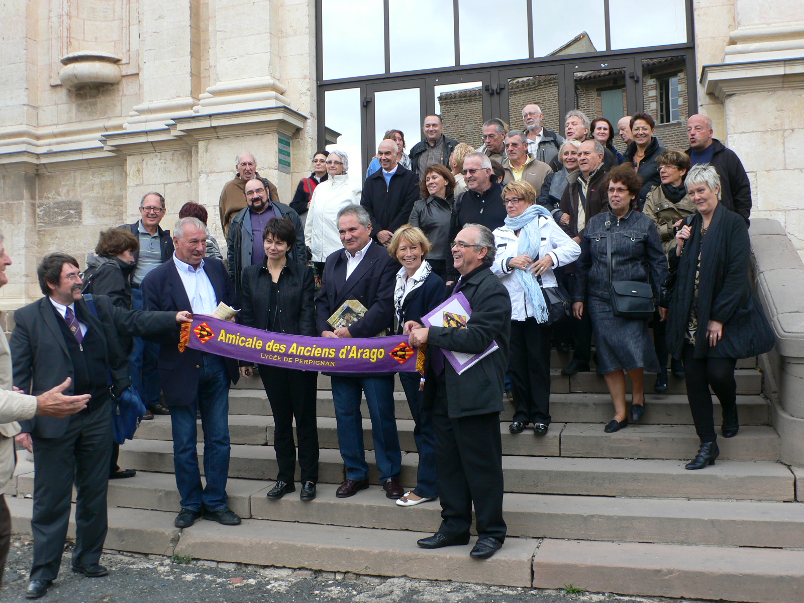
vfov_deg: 41.8
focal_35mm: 34
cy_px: 302
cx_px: 402
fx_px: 790
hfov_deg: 54.0
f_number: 2.8
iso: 80
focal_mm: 6.3
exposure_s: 1/80
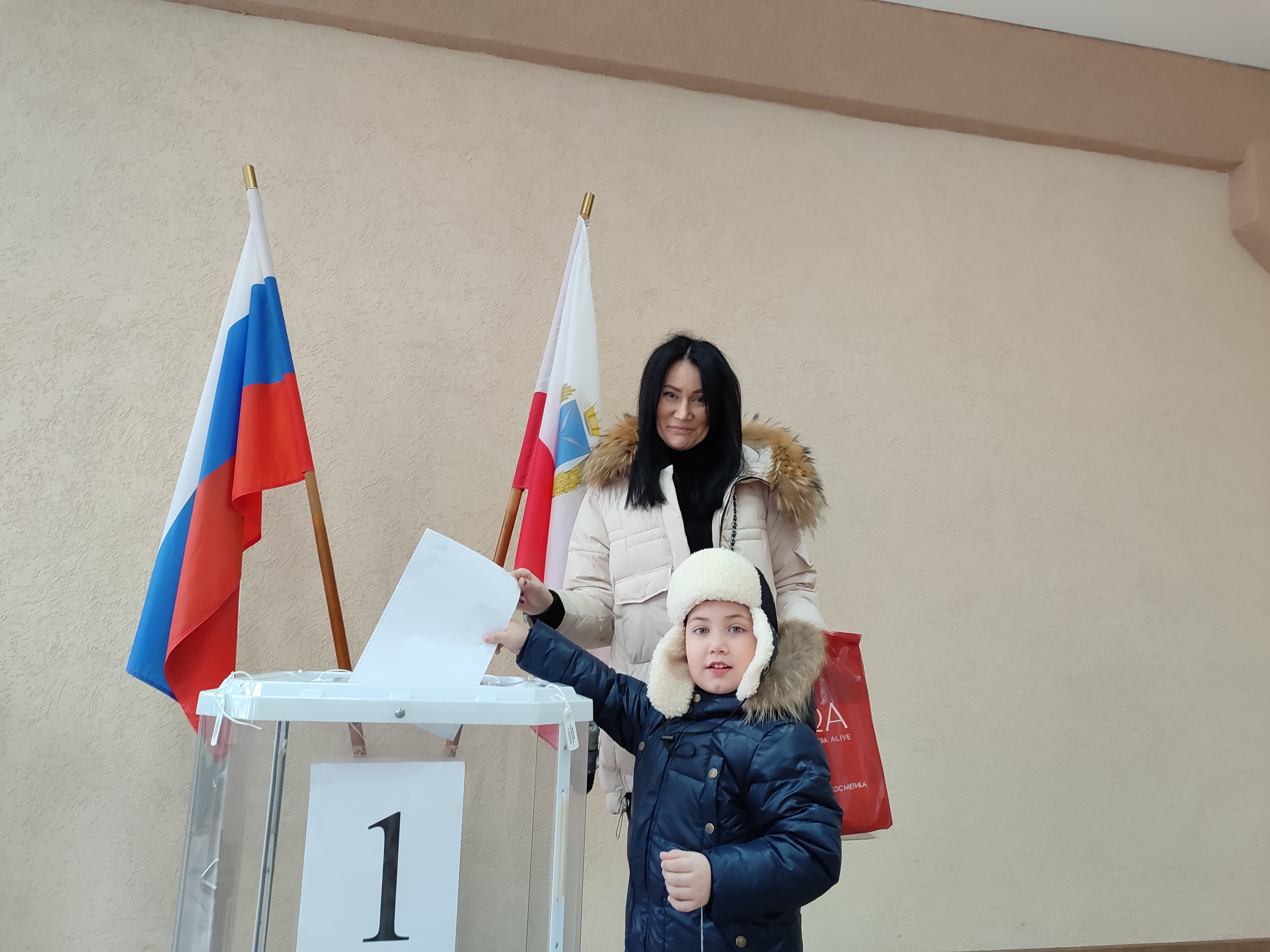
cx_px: 635
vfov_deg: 54.9
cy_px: 476
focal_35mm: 25
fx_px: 917
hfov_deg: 69.4
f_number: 1.89
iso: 270
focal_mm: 5.95
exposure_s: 1/50
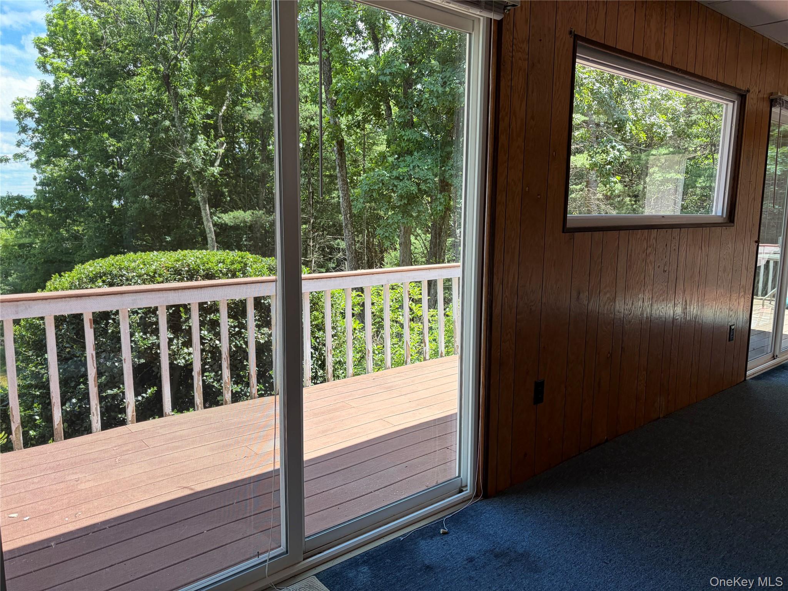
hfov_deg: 67.3
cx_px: 394
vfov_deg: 53.1
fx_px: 592
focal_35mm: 26
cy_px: 296
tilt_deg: -7.6
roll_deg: -0.7
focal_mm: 5.96
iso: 50
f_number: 1.6
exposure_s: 1/345
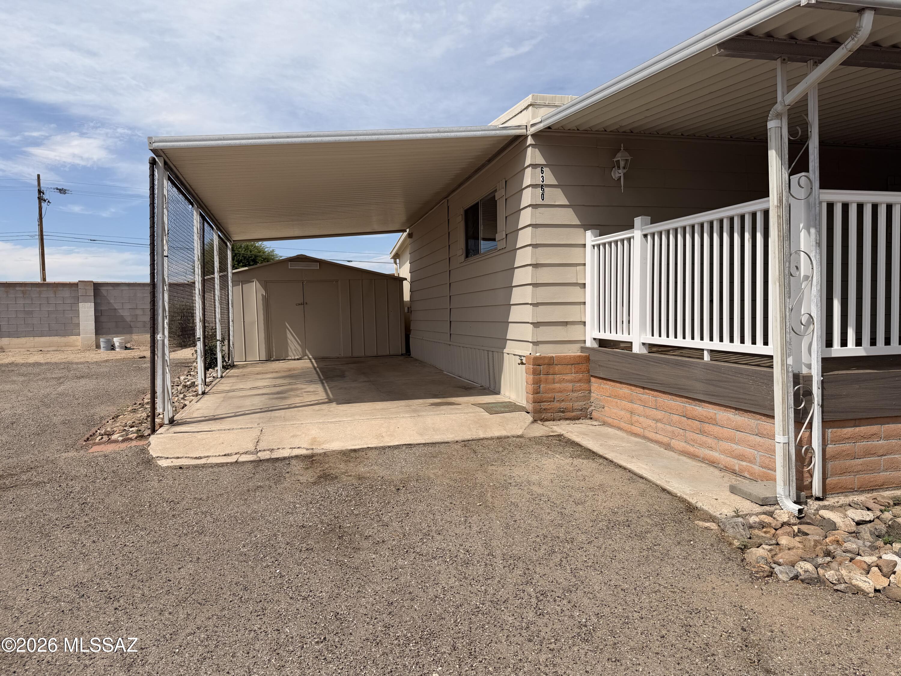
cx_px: 450
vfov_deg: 56.8
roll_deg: +1.3
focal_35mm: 24
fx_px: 625
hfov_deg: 71.6
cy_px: 338
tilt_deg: -3.3
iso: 80
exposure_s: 1/7353
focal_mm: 6.76
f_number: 1.78
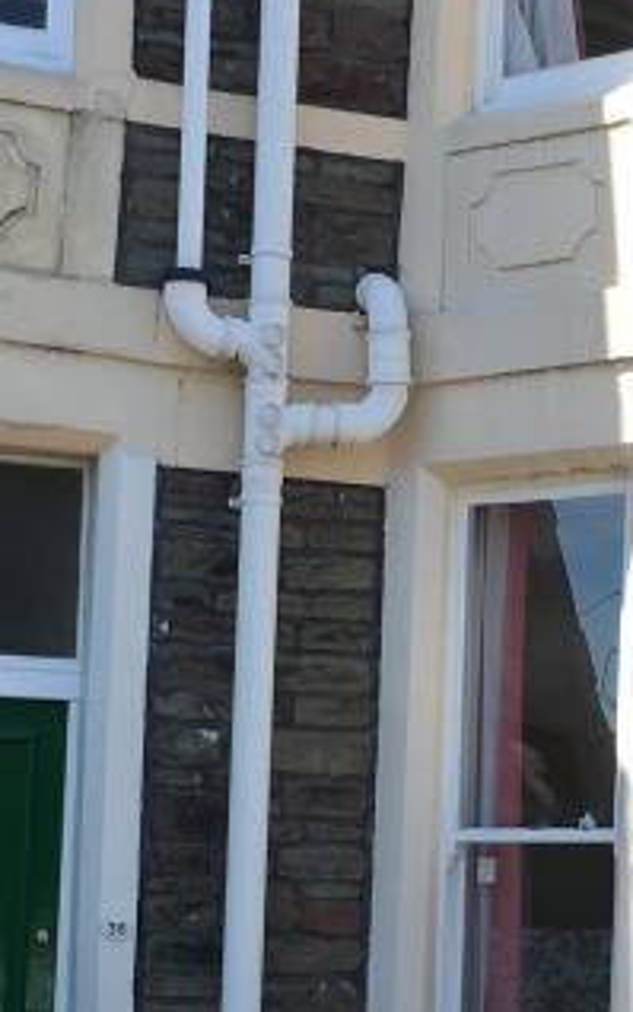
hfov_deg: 13.2
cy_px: 722
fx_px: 2730
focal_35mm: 99
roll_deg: -3.0
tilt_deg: +4.1
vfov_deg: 20.9
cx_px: 433
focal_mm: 4.15
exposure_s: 1/610
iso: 25
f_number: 2.2
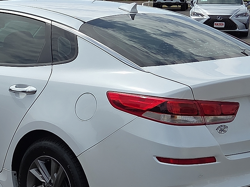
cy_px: 116
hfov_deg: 21.7
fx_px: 650
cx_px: 83
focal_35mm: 90
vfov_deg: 16.4
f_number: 1.8
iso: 77
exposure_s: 1/10000
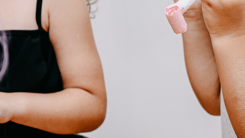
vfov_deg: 5.3
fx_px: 1474
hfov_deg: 9.5
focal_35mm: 227
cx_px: 222
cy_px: -10
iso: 160
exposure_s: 1/160
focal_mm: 65
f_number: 3.5
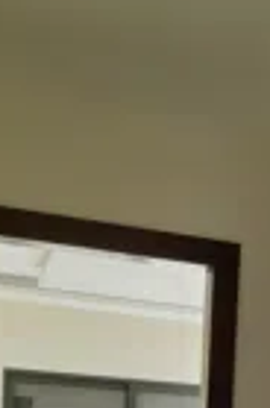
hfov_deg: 17.3
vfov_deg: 24.7
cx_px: 326
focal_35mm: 75
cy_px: 478
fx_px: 848
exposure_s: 1/50
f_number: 2
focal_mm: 4.6
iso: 20
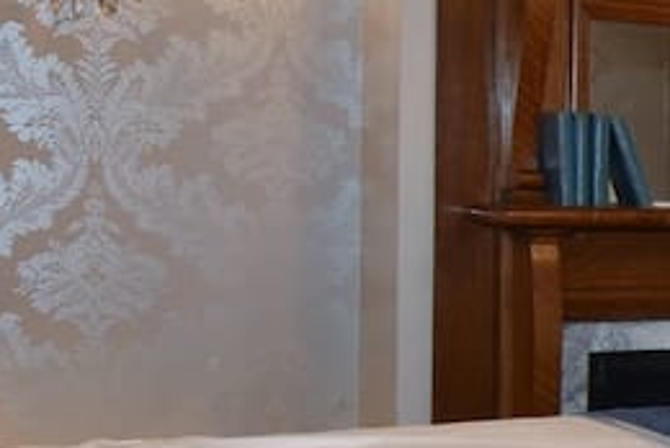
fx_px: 1602
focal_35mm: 86
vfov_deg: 15.9
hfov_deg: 18.0
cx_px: 1255
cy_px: 242
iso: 800
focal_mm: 14
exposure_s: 1/60
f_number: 4
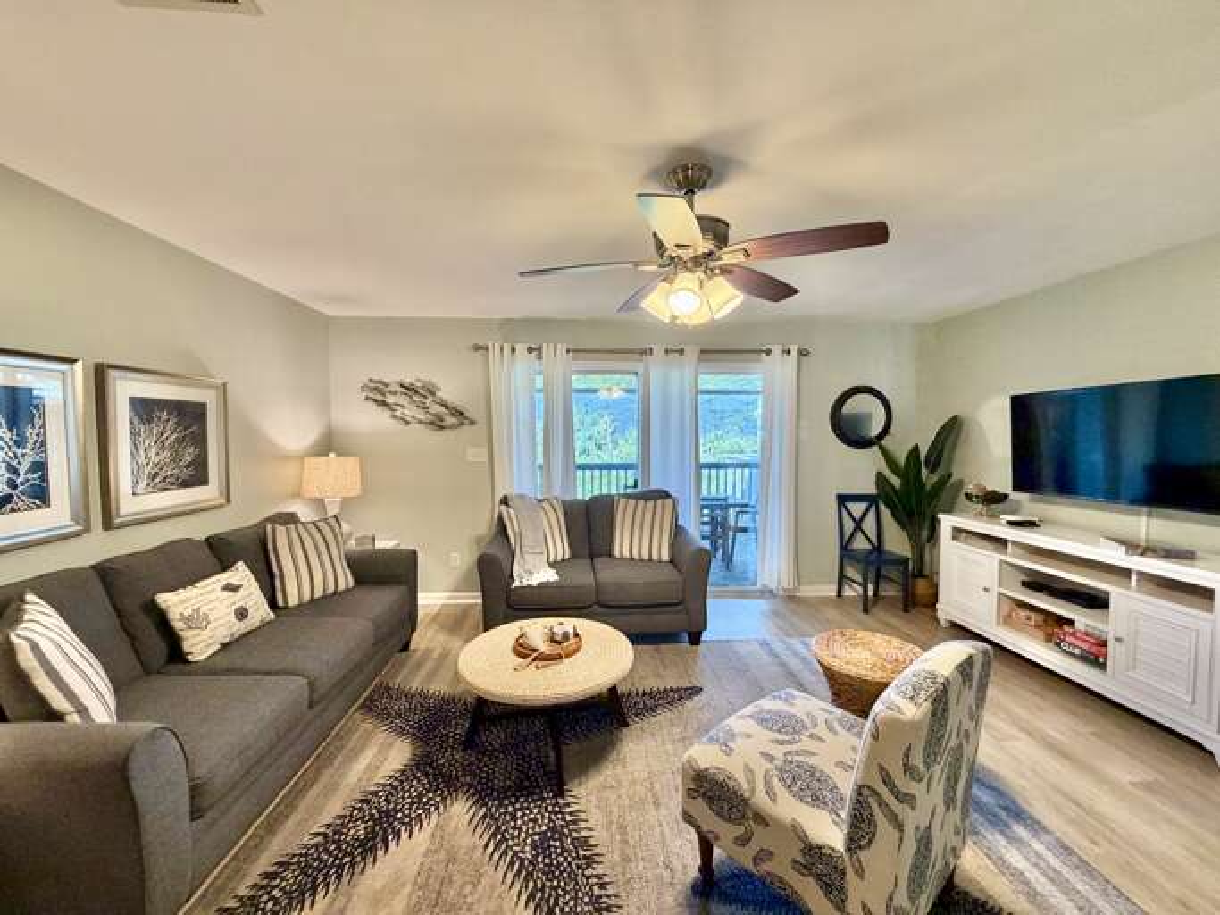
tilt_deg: -2.8
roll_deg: +0.4
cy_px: 458
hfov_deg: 102.1
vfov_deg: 85.7
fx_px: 493
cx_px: 610
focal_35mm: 14
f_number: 2.2
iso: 250
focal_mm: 2.22
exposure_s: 1/60
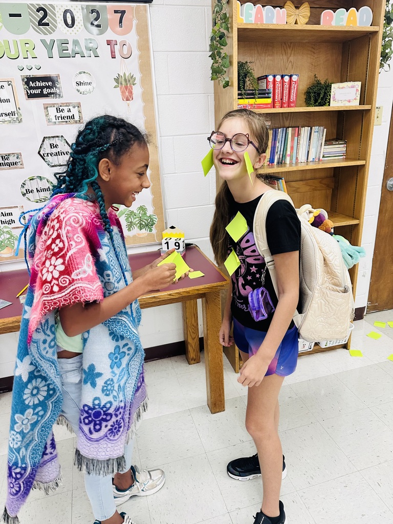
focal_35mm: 24
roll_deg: +3.2
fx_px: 363
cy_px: 262
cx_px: 196
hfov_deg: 56.8
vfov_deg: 71.6
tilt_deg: -19.3
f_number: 1.78
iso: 200
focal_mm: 6.86
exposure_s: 1/120
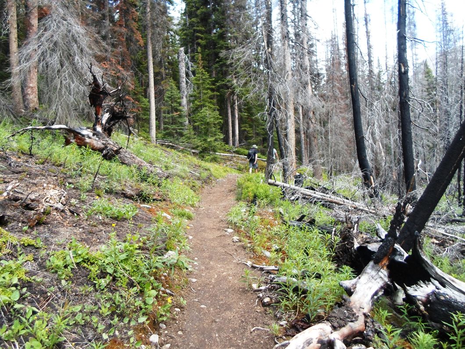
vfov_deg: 54.9
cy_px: 174
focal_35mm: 25
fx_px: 336
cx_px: 232
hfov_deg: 69.4
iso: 80
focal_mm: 4.5
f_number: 2.5
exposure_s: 1/180
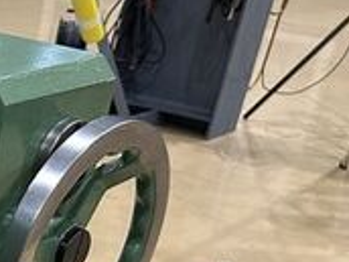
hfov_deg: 17.0
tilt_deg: -31.6
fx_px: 978
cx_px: -266
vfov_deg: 14.1
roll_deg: -1.6
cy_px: 414
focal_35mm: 97
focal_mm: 5.7
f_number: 1.5
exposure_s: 1/60
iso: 250
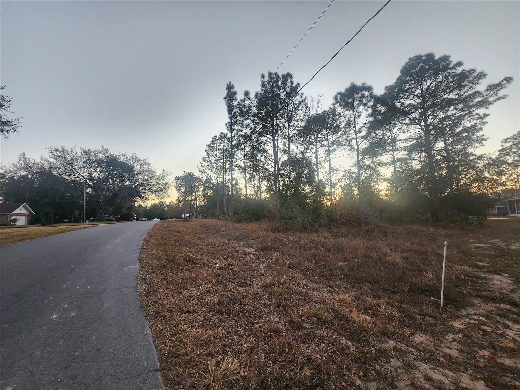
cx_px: 260
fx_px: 195
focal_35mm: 13
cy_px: 195
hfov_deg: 106.2
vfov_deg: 89.9
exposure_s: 1/60
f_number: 2.2
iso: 200
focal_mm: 2.2
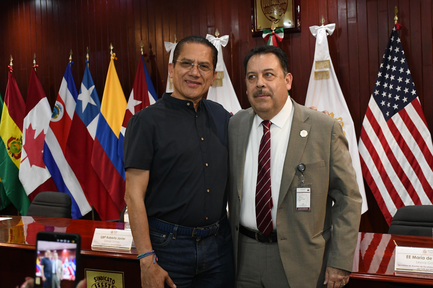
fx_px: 577
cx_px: 216
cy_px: 144
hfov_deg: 41.1
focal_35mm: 48
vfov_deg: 28.1
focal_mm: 32
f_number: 5.6
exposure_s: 1/100
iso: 3200
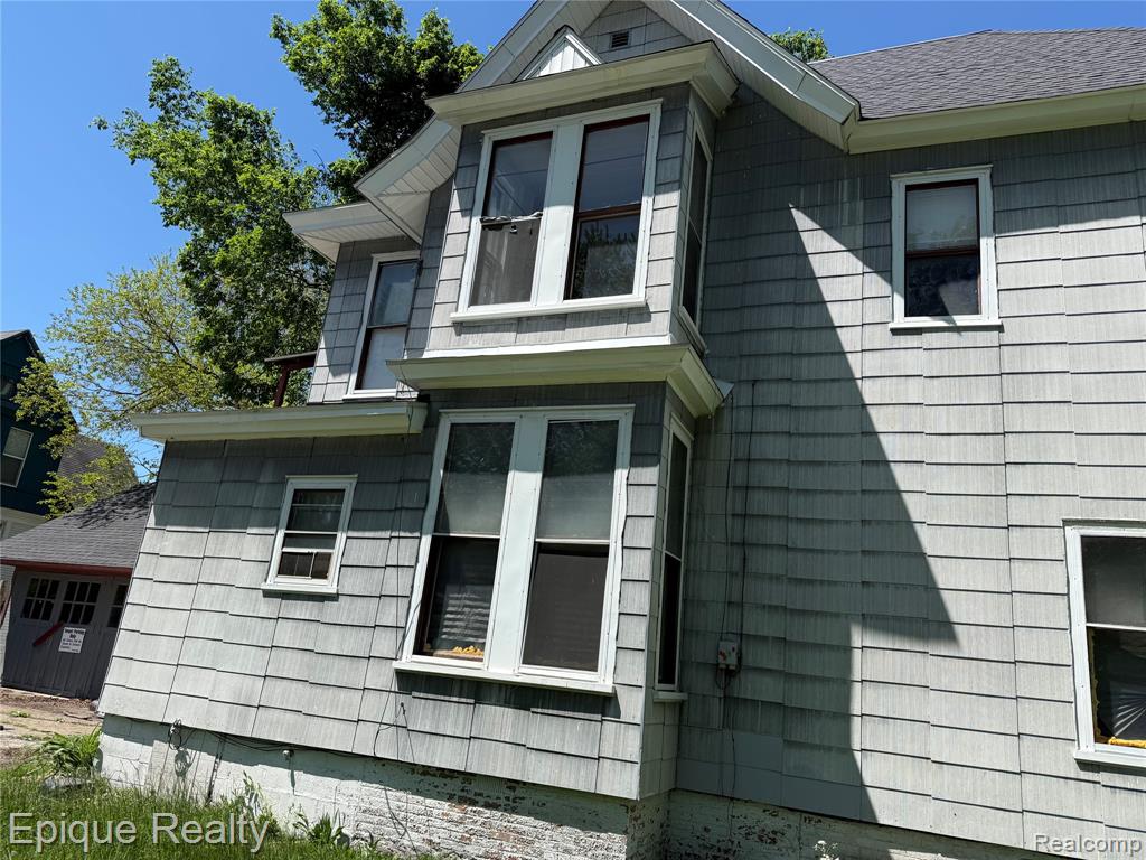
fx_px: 795
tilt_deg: +20.2
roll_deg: -9.1
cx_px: 573
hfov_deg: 71.6
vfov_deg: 56.8
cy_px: 430
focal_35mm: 24
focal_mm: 6.76
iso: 80
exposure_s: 1/3584
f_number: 1.78
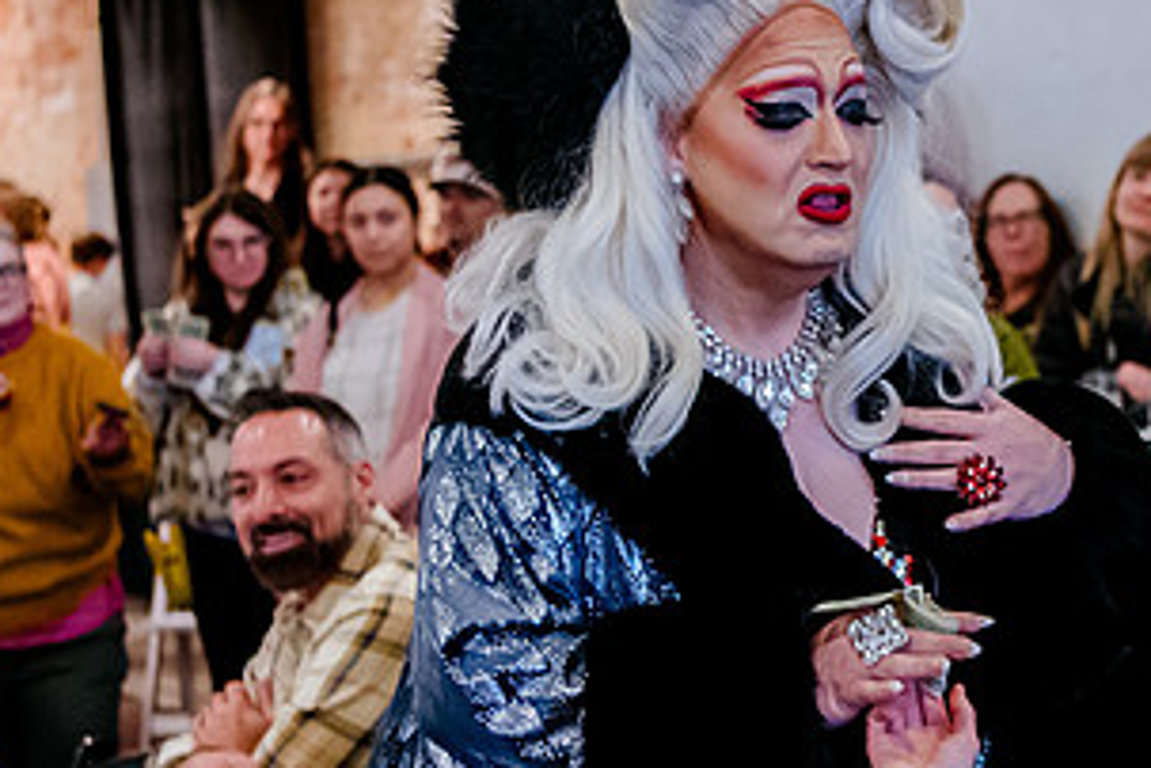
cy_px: 361
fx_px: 3261
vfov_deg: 13.4
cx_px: 1085
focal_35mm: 102
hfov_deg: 19.6
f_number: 2.8
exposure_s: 1/80
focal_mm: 40
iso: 6400
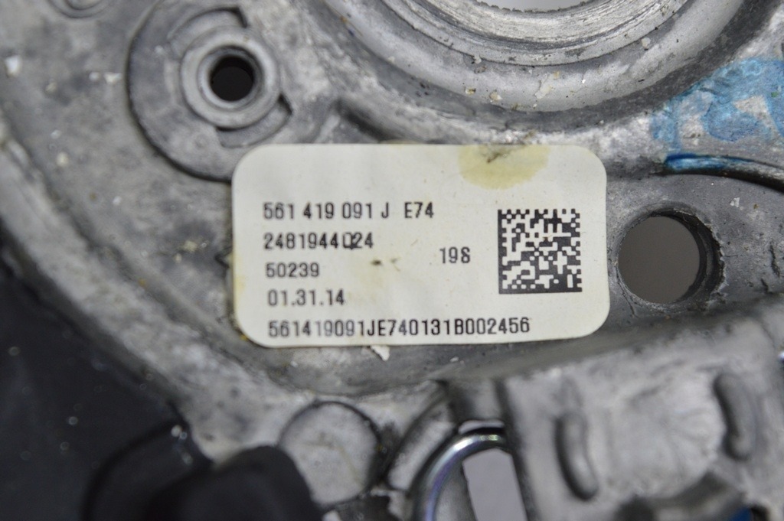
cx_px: 392
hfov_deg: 24.6
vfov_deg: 16.5
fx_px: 1795
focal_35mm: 82
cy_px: 260
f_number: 5.6
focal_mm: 55
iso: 800
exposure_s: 1/50
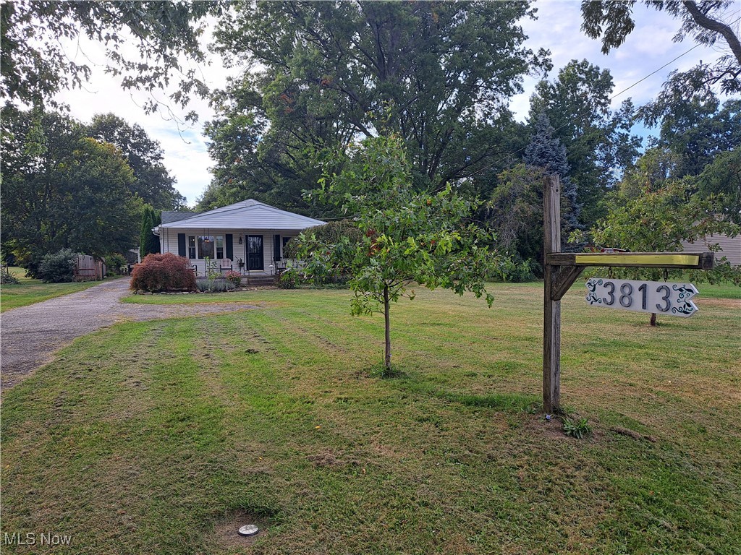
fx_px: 514
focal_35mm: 24
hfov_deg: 71.6
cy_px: 278
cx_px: 370
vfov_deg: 56.8
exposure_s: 1/408
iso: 50
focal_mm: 5.23
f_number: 1.8
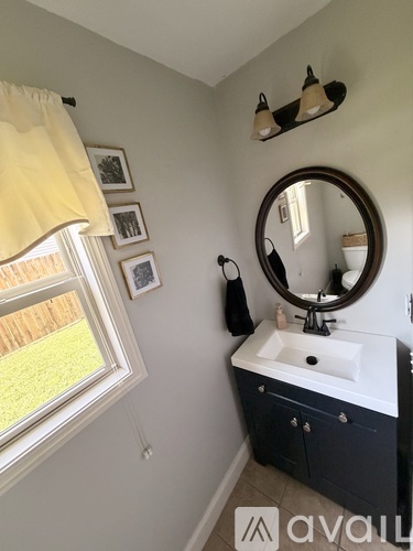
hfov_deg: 85.7
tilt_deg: -13.0
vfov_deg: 102.1
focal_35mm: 14
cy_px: 276
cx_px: 206
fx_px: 223
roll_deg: +13.2
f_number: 2.2
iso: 400
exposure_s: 1/60
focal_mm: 2.22
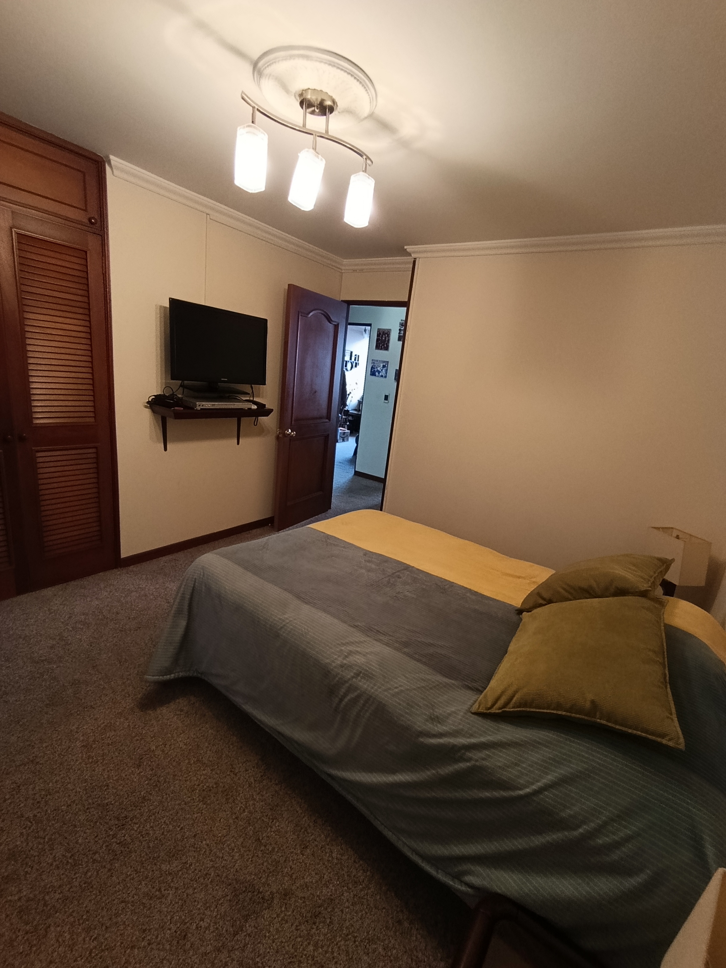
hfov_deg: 81.7
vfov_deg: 98.2
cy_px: 484
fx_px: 419
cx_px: 363
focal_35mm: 15
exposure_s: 1/60
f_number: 2.2
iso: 382
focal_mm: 1.65
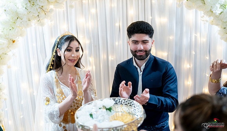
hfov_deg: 50.3
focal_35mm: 40
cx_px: 106
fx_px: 242
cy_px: 53
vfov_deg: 30.4
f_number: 2
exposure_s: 1/160
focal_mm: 35
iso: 3200
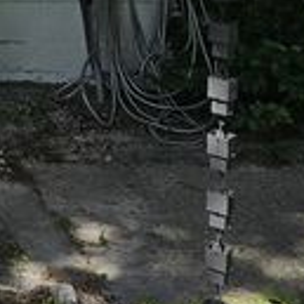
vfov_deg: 15.7
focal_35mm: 101
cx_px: -306
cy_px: -172
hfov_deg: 14.3
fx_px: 1004
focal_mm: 5.4
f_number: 1.8
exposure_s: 1/736
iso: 25
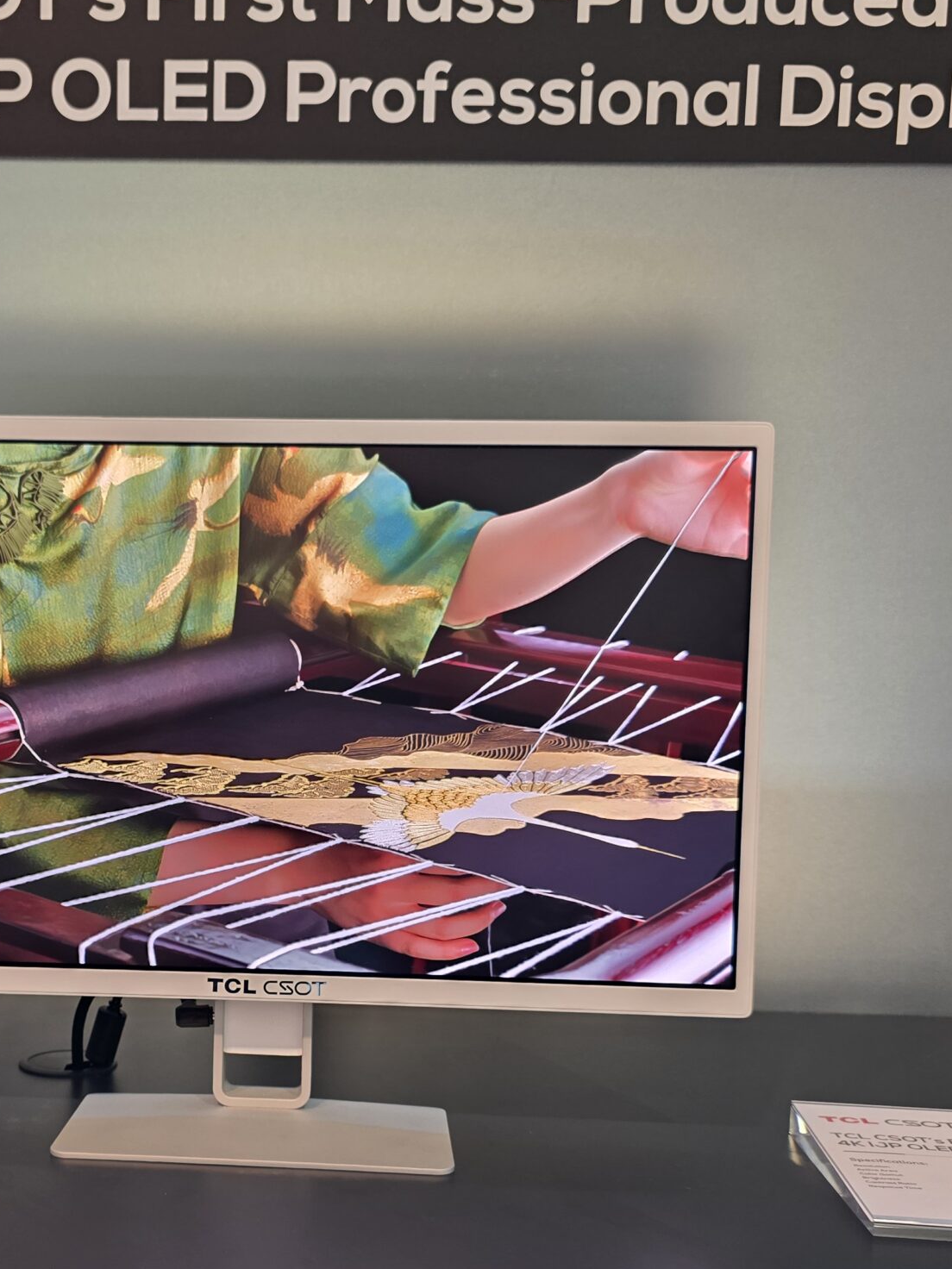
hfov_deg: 35.4
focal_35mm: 40
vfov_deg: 46.3
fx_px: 1467
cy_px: 803
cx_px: 277
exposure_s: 1/52
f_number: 1.7
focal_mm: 6.3
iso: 125
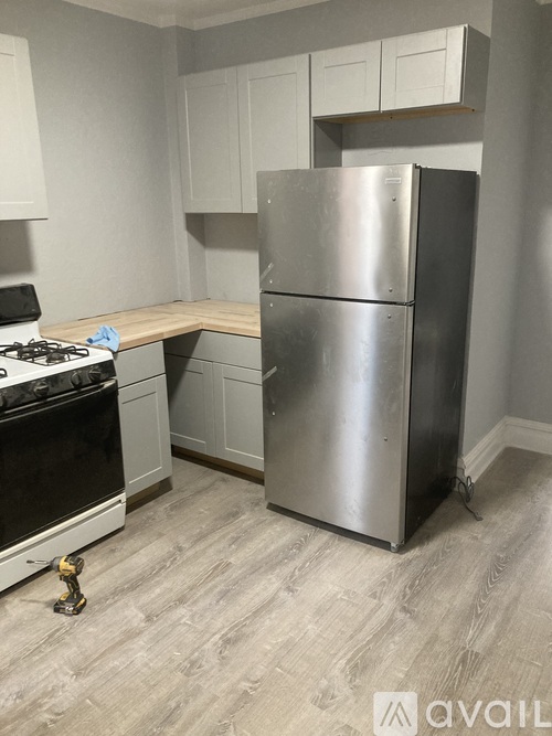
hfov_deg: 49.7
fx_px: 596
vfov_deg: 63.5
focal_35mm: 28
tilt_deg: -13.3
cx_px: 276
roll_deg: +0.2
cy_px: 368
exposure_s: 1/60
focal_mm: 3.99
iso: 320
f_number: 1.8
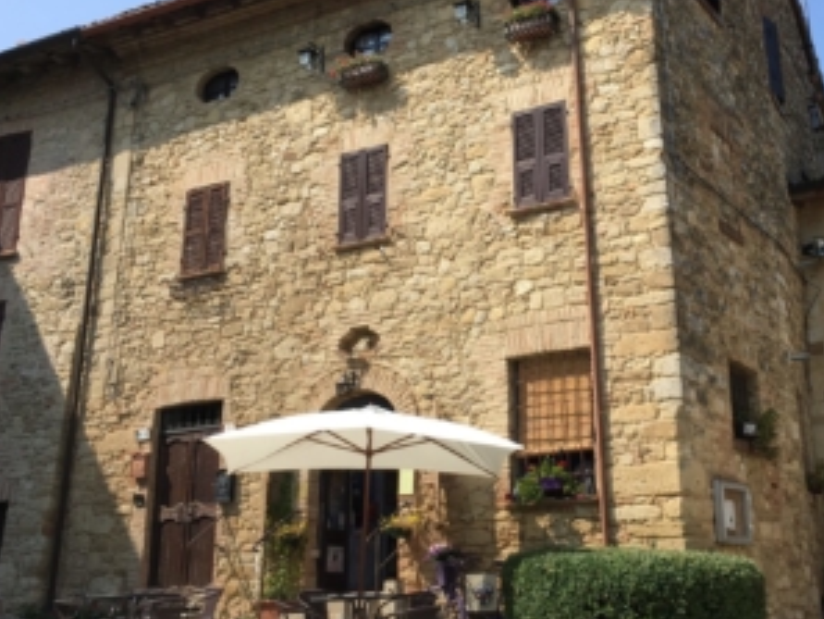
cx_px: 549
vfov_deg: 32.8
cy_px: 241
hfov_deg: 42.4
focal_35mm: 44
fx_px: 1048
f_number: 2.2
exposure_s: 1/1241
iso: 25
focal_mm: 4.15
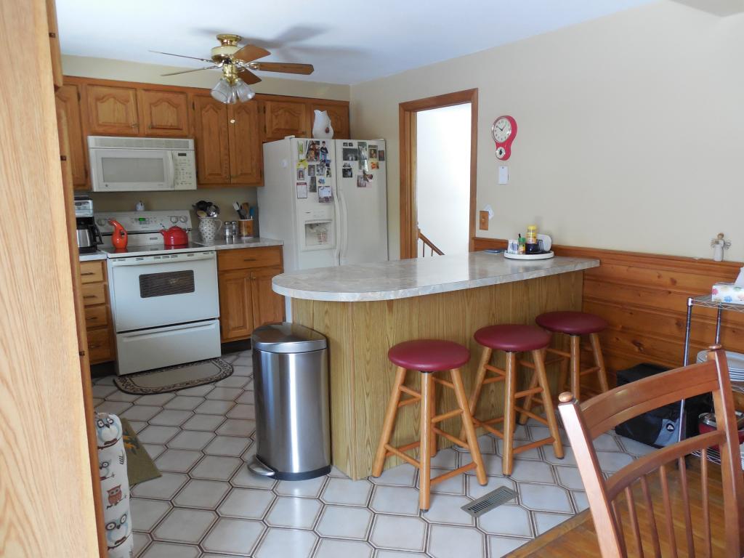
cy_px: 279
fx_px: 537
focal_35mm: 25
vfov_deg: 54.9
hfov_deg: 69.4
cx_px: 372
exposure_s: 1/20
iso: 400
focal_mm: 4.5
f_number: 3.3
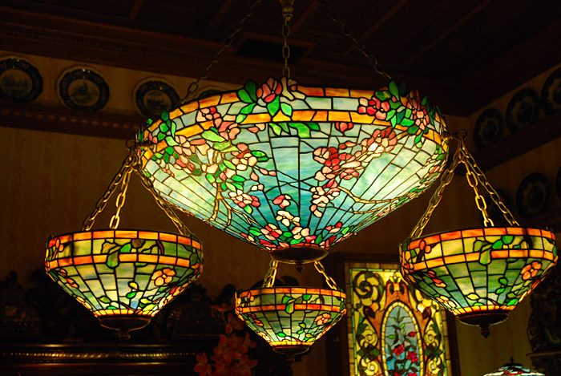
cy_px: 188
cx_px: 280
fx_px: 796
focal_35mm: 51
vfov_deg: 26.6
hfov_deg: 38.8
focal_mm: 34
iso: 500
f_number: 4.2
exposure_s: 1/40
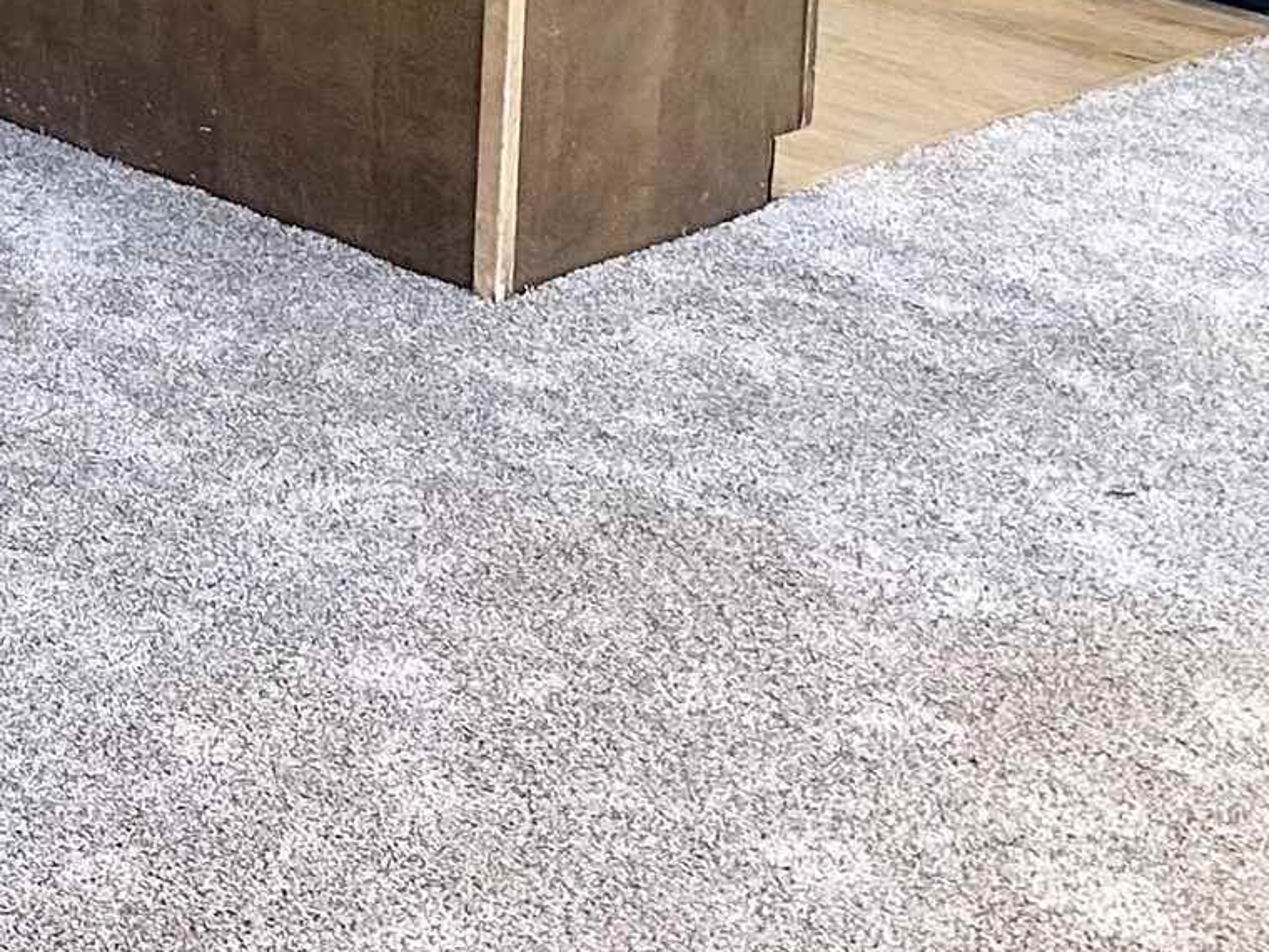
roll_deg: -0.3
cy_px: -686
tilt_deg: -6.3
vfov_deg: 13.8
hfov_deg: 16.5
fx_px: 3556
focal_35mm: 97
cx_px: -1082
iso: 400
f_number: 1.78
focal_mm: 6.86
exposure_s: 1/60
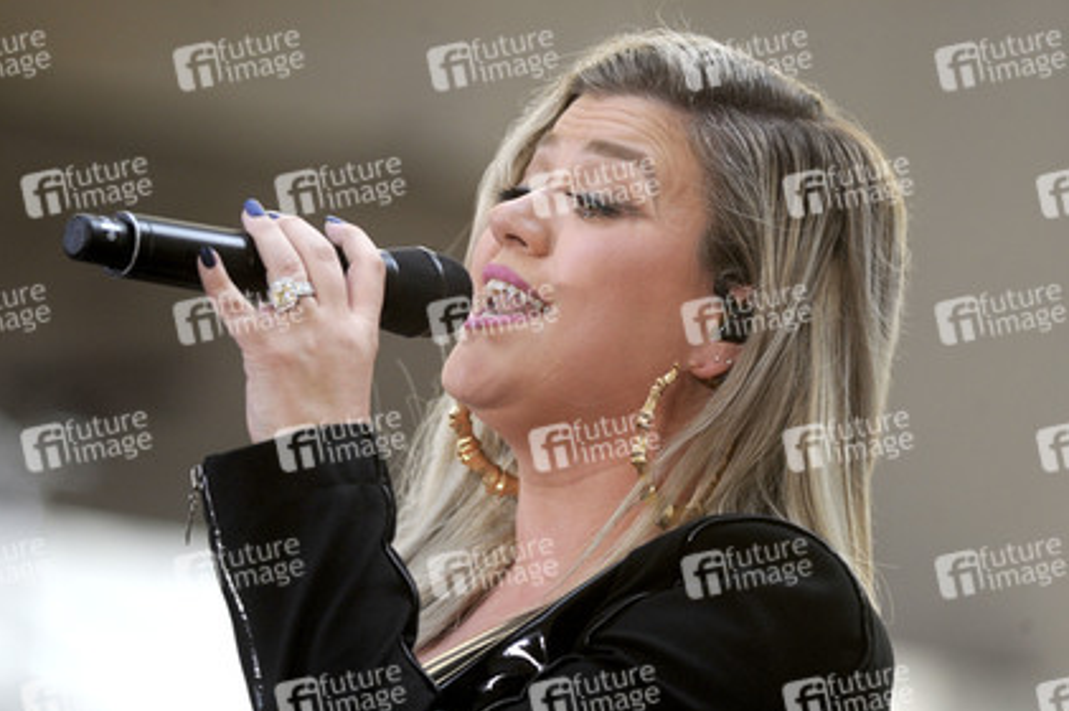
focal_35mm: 321
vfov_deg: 4.3
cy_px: 378
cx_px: 526
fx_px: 9524
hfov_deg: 6.4
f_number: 4
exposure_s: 1/1000
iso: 1000
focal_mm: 300
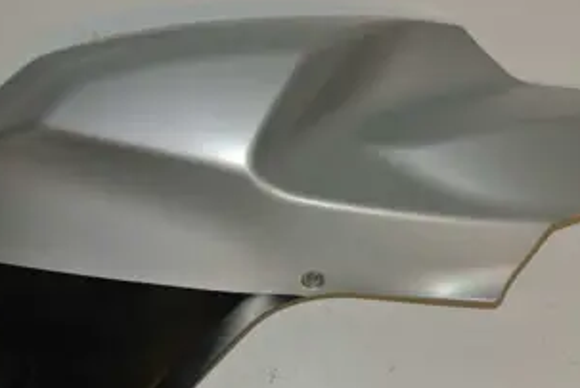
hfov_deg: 31.4
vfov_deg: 21.2
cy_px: 268
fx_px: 1033
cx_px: 304
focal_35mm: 64
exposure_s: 1/60
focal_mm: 13.6
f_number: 4
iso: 200
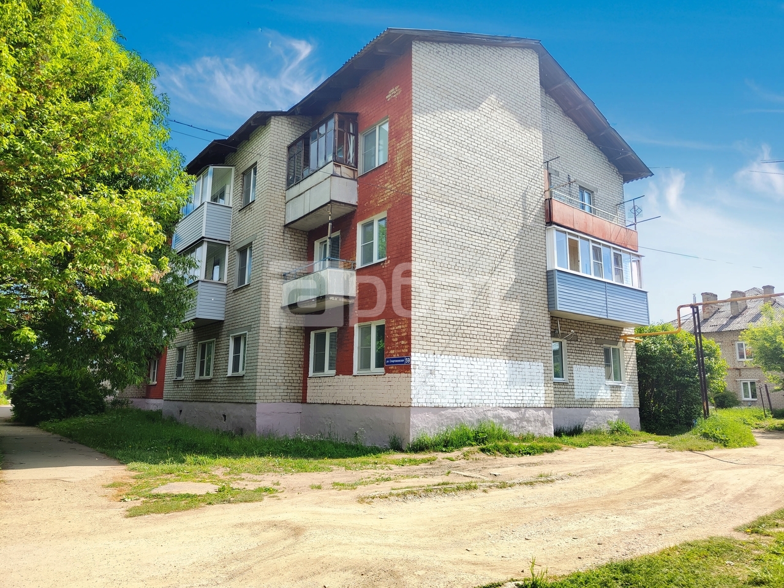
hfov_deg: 45.8
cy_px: 294
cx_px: 392
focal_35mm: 41
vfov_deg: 35.1
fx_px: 929
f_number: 1.88
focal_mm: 5.59
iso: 50
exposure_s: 1/1377
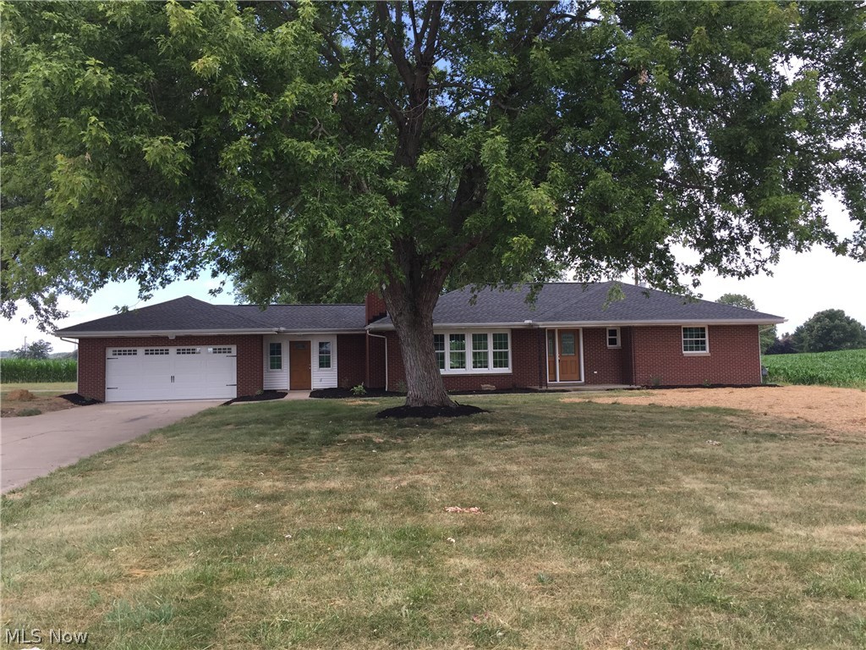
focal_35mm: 29
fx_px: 726
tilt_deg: +4.0
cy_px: 325
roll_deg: -0.5
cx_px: 433
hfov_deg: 61.7
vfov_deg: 48.2
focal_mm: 4.15
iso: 32
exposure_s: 1/682
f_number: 2.2
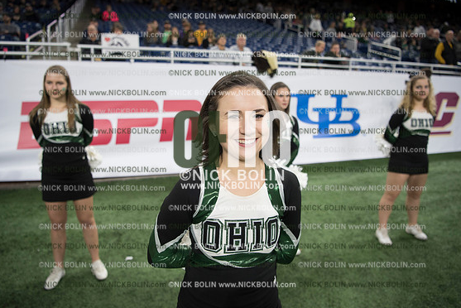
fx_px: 320
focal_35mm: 25
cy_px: 150
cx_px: 232
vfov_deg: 51.3
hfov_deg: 71.5
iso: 1250
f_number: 2.8
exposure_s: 1/800
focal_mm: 24
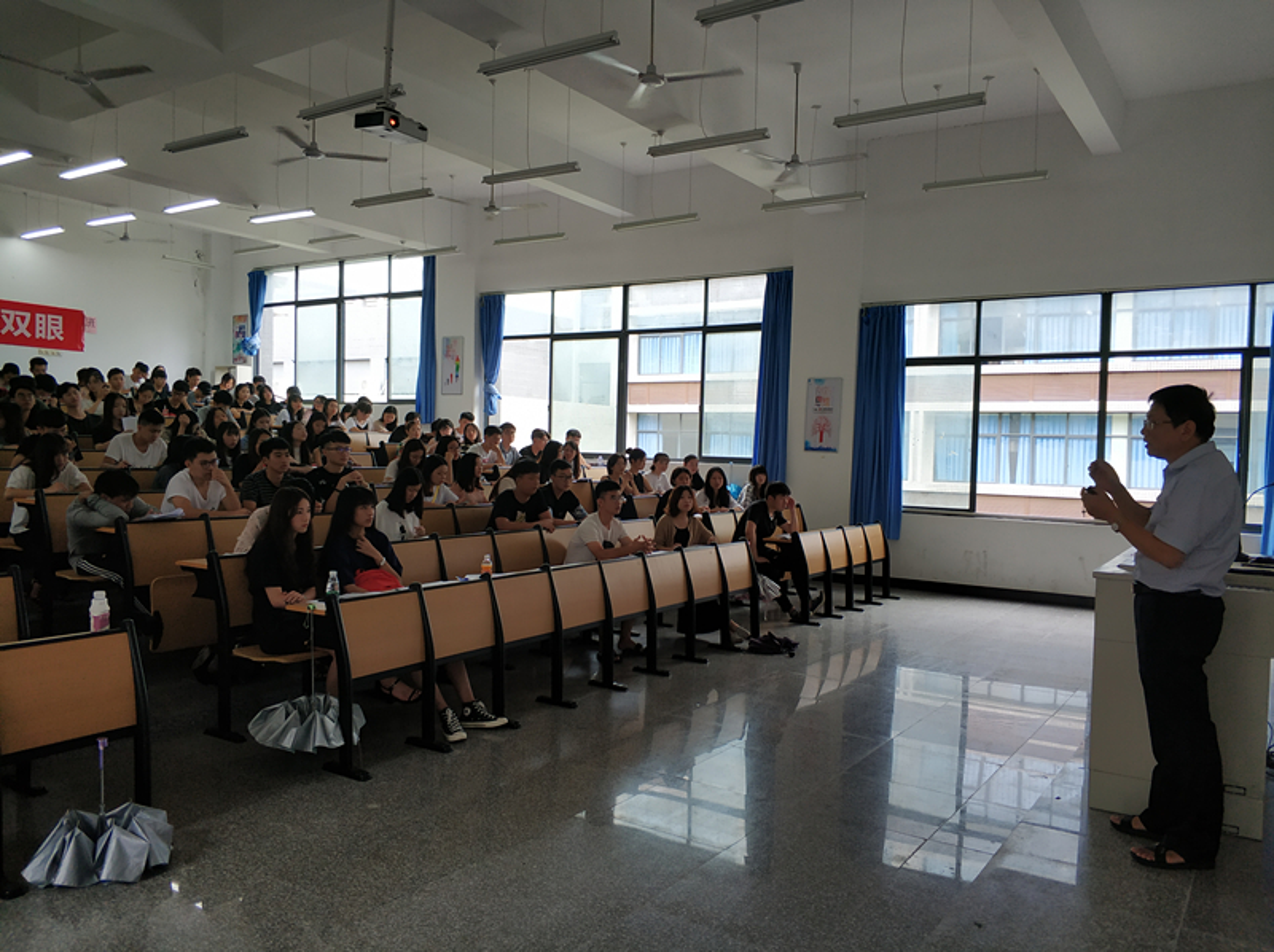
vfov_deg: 51.3
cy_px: 476
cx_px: 637
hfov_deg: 65.4
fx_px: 993
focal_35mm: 27
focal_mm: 3.82
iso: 273
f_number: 1.8
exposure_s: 1/158
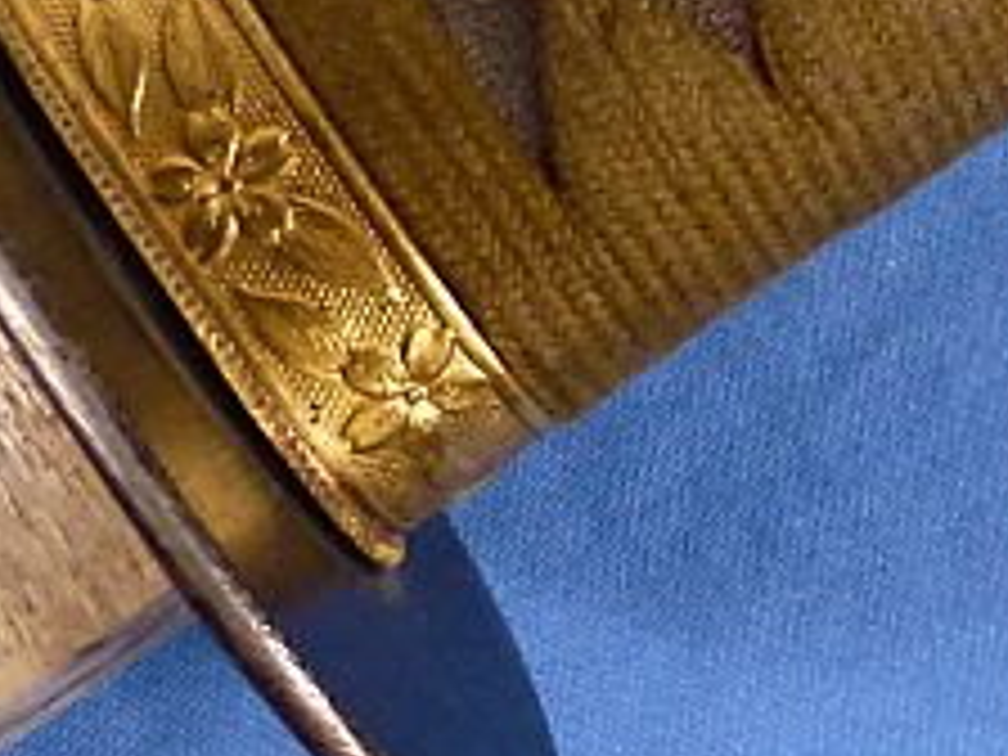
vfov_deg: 10.5
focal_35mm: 137
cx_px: 1508
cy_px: -346
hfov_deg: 13.6
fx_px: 3989
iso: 200
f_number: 3.5
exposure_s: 1/60
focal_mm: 5.4
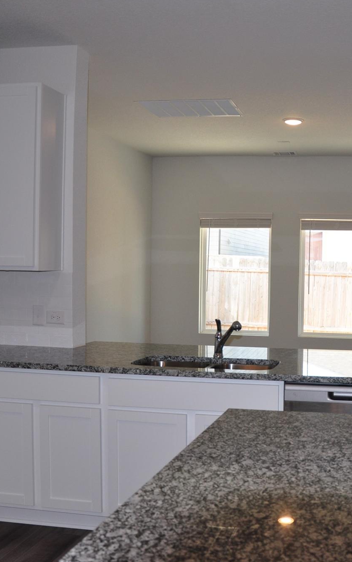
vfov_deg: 47.2
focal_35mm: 42
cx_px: 307
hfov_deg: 29.5
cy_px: 281
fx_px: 644
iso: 400
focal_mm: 18
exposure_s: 1/200
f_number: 4
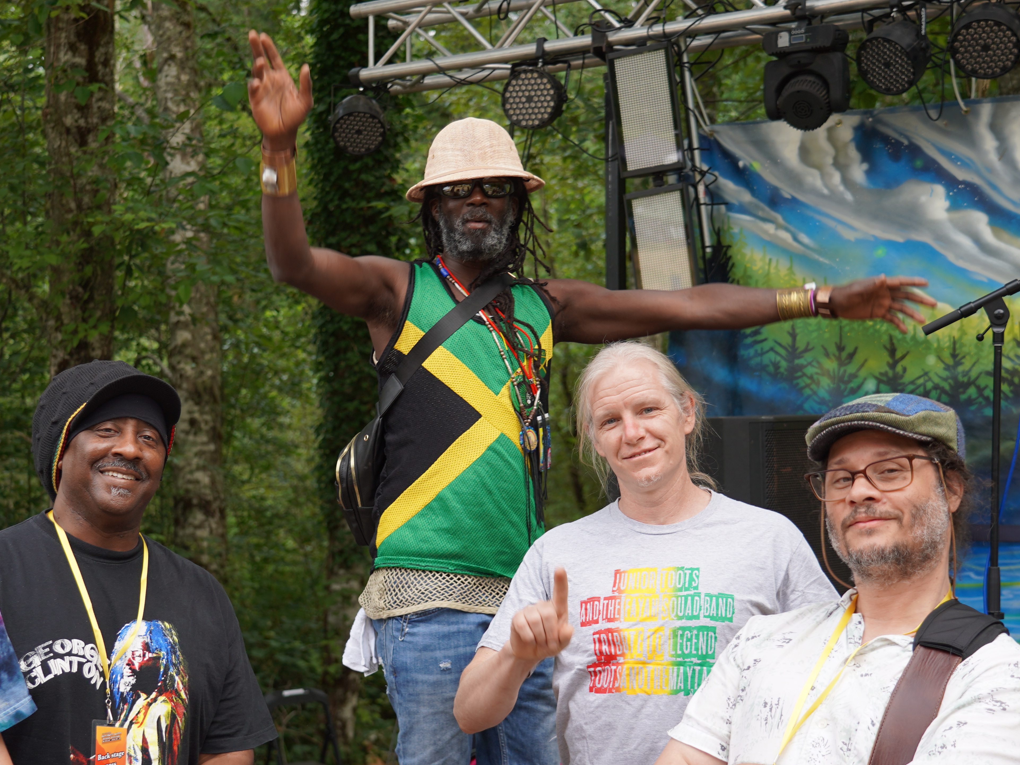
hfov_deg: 33.7
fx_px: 1679
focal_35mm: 57
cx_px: 397
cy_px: 463
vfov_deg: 25.6
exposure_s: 1/160
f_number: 4
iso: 160
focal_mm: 38
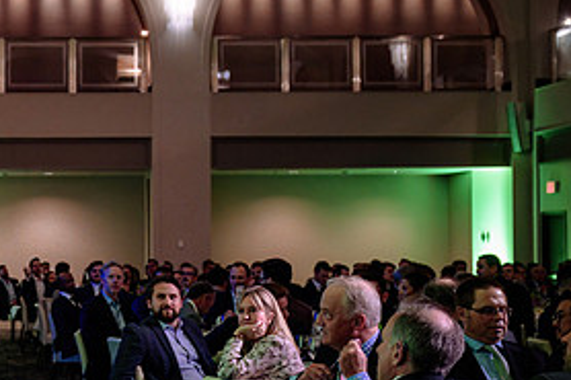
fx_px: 1347
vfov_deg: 16.0
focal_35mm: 85
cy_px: 247
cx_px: -1
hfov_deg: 23.0
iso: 1000
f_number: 4
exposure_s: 1/60
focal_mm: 37
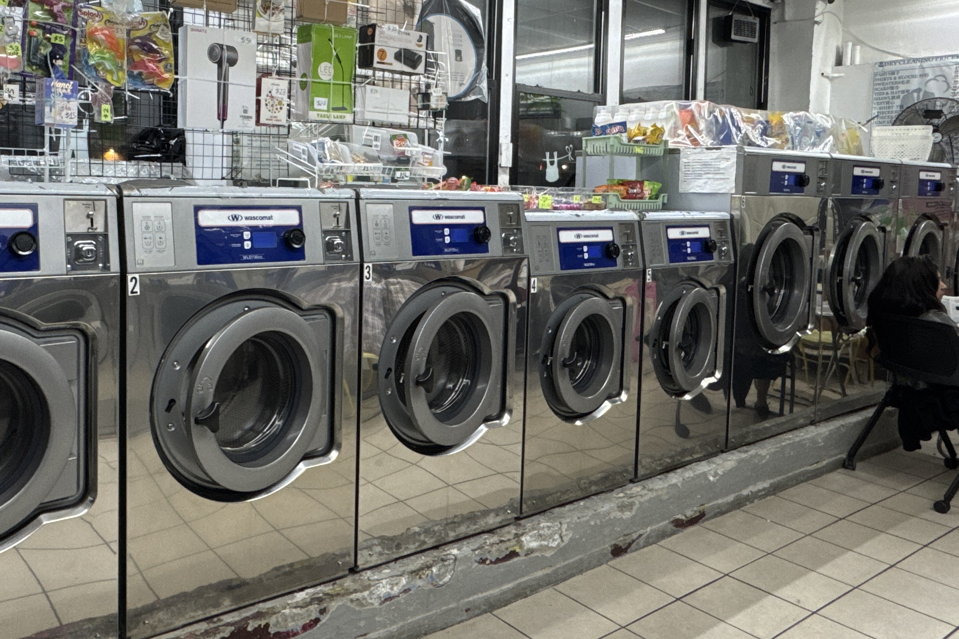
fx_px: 799
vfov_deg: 43.3
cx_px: 342
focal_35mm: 30
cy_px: 241
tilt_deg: -4.2
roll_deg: -1.6
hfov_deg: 60.8
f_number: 2.2
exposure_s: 1/120
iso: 320
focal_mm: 2.22
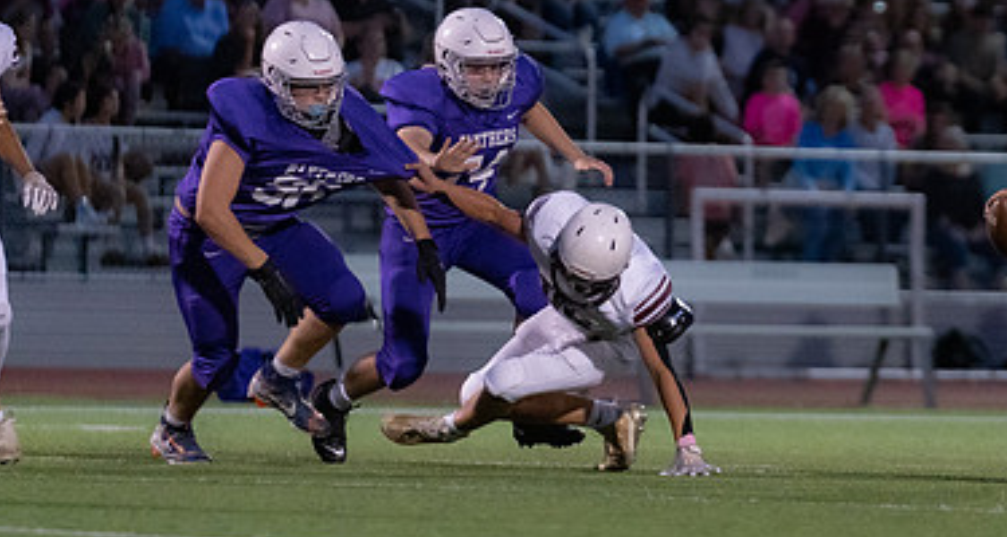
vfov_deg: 2.5
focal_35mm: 474
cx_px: 1036
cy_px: 133
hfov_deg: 4.6
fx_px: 12502
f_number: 2.8
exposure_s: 1/1250
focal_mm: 200
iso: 4000
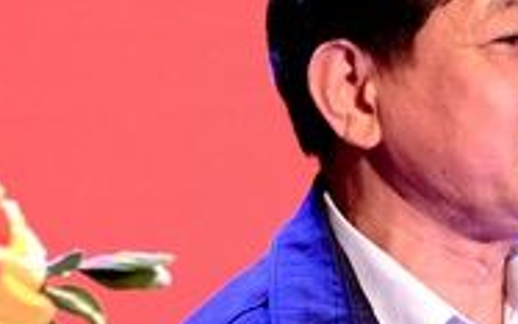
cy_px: 141
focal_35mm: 115
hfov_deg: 17.5
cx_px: 573
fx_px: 1624
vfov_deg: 11.4
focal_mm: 18
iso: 200
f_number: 2.8
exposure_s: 1/85
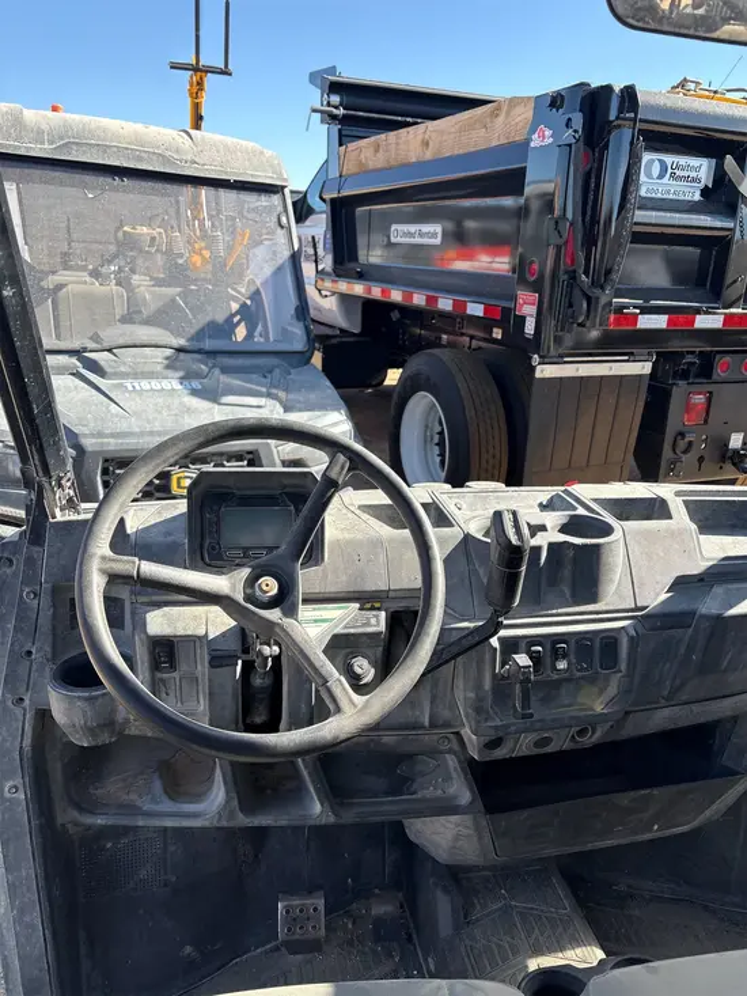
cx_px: 374
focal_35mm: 26
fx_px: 748
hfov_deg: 53.1
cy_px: 498
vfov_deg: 67.3
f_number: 1.6
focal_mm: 5.96
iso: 50
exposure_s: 1/945
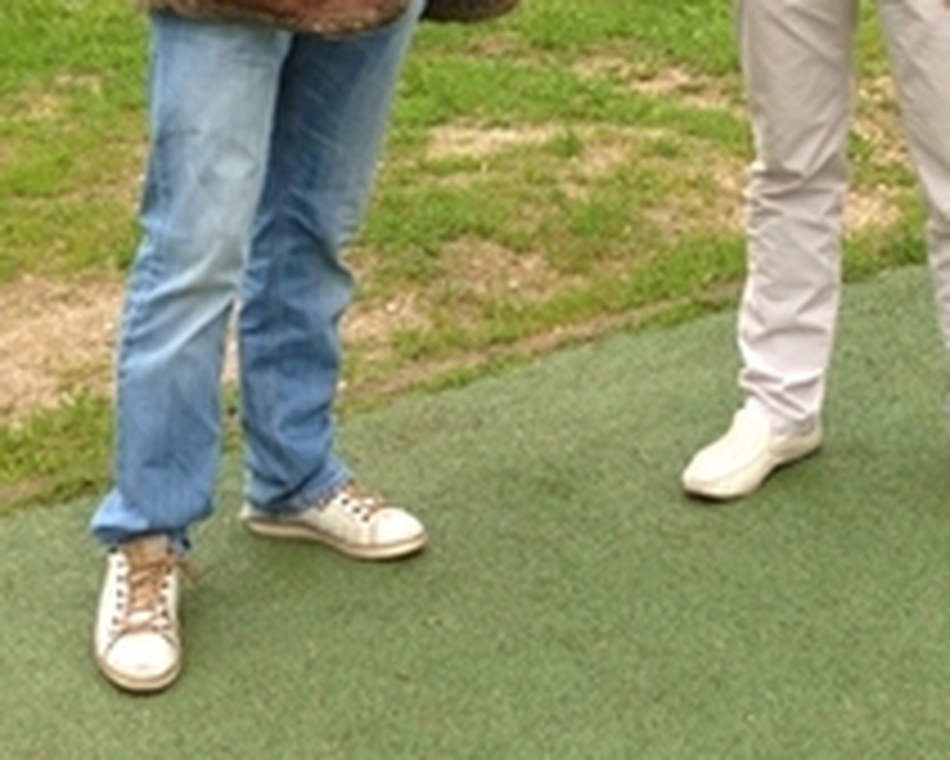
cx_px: 561
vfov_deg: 18.6
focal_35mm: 79
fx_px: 2222
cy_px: -94
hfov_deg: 24.1
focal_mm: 4.13
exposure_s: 1/227
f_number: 2.4
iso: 50
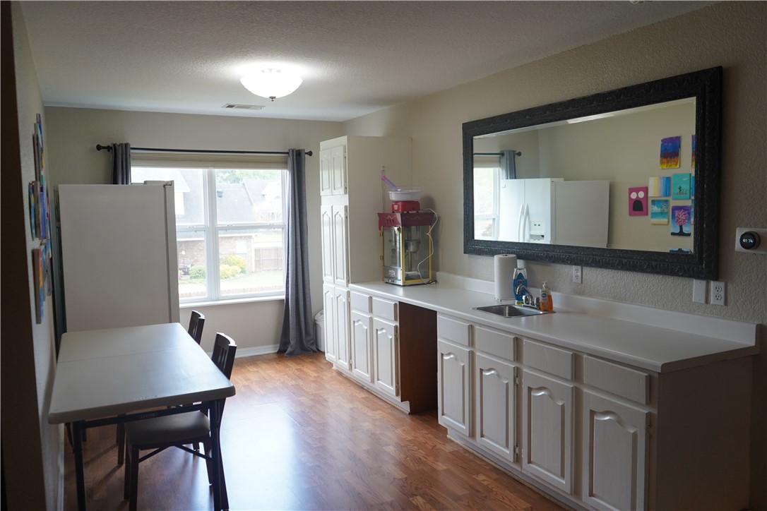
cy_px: 256
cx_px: 384
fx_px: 597
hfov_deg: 65.5
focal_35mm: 28
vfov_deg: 46.4
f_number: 3.5
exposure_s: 1/320
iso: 1000
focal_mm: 28
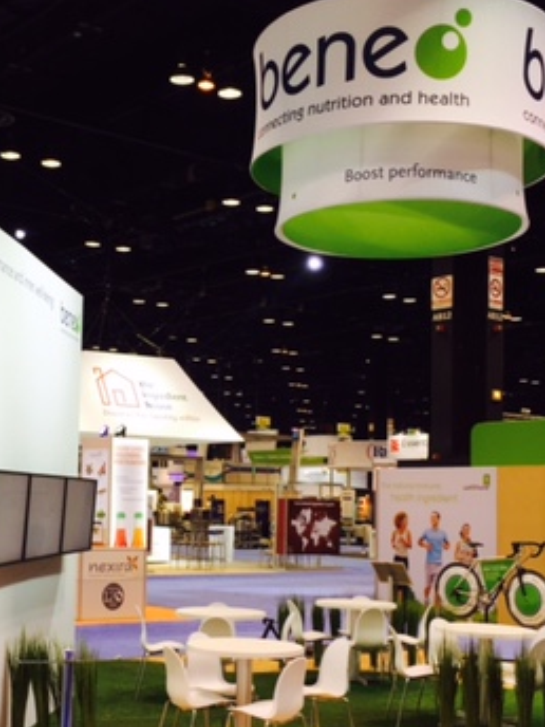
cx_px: 150
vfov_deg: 35.4
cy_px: 433
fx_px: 1134
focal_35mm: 54
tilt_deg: +4.8
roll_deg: -0.7
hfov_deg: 26.7
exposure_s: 1/60
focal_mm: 4.15
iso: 40
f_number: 2.2
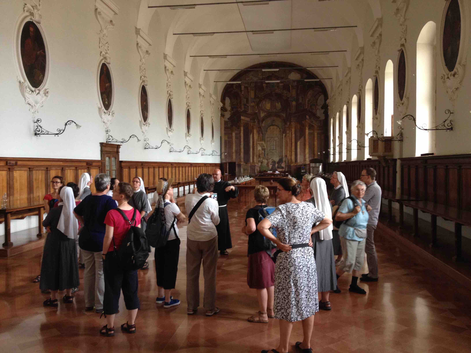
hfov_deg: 52.6
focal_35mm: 35
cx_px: 236
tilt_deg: -0.6
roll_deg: +0.0
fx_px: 476
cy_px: 176
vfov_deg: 40.7
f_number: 2.4
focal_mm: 4.28
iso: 125
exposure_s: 1/20
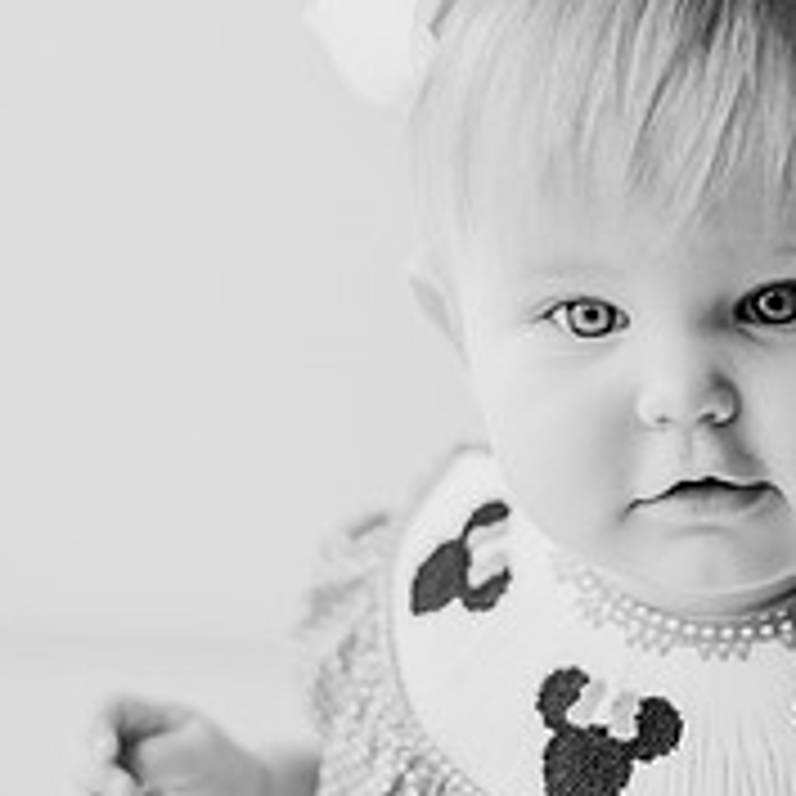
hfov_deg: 16.0
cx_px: 652
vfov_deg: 16.1
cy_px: 310
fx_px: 2810
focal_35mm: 108
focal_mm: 50
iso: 1000
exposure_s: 1/800
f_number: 2
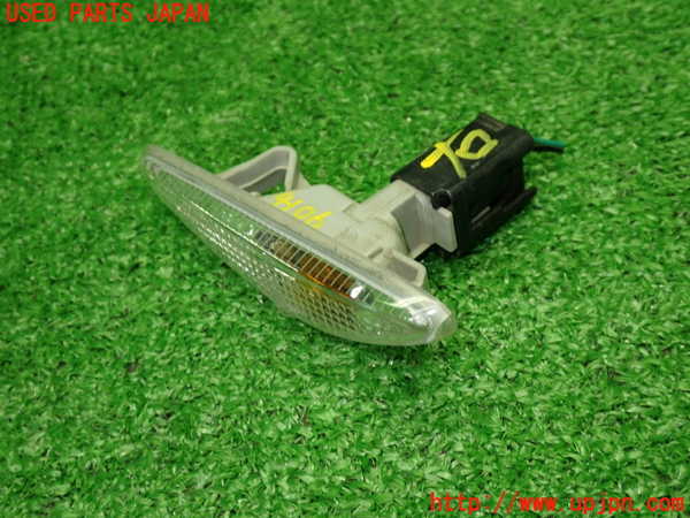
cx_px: 345
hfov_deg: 45.8
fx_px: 817
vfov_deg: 35.1
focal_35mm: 41
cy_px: 259
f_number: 2.8
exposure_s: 1/50
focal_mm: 7.31
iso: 200
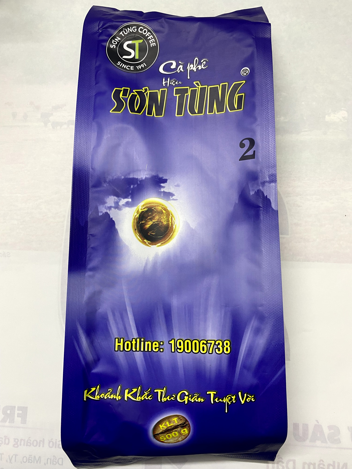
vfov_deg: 67.3
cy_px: 234
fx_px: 353
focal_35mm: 26
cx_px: 176
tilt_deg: -81.5
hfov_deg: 53.1
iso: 100
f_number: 1.8
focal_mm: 4.25
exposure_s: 1/50
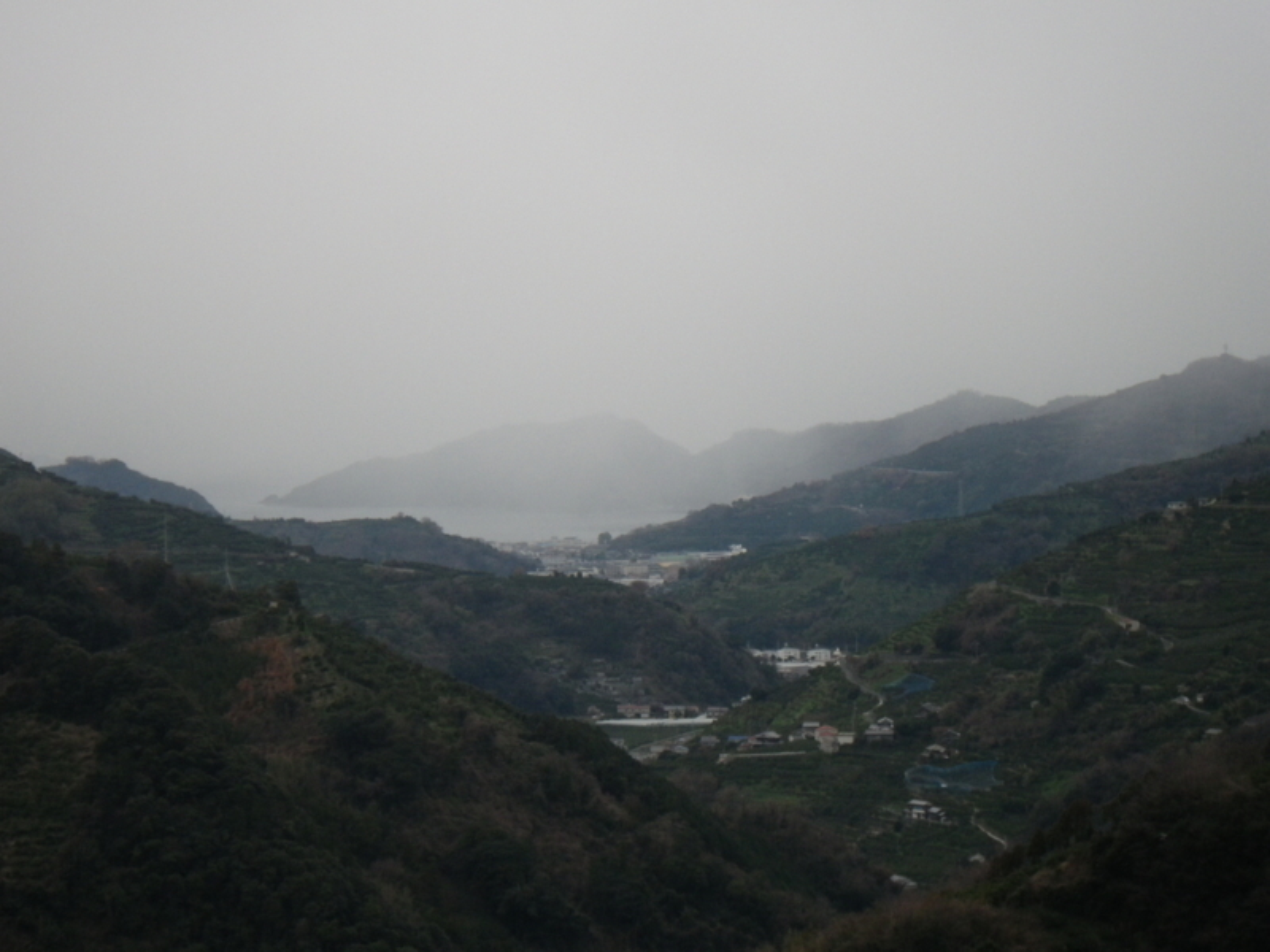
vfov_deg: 12.9
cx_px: 635
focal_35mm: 115
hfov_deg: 17.1
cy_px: 476
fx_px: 4219
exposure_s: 1/160
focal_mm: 20.6
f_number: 5.2
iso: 250
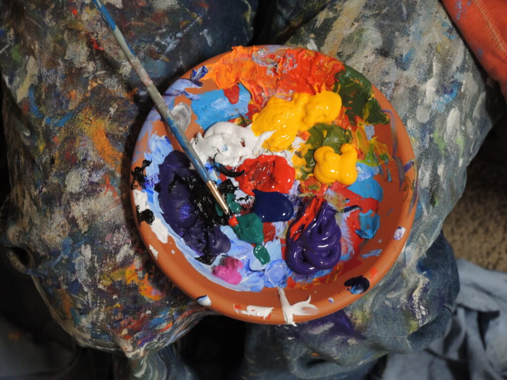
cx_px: 254
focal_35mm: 105
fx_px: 1538
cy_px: 190
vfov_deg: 14.1
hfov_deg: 18.7
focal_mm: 22.1
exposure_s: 1/15
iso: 720
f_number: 3.5
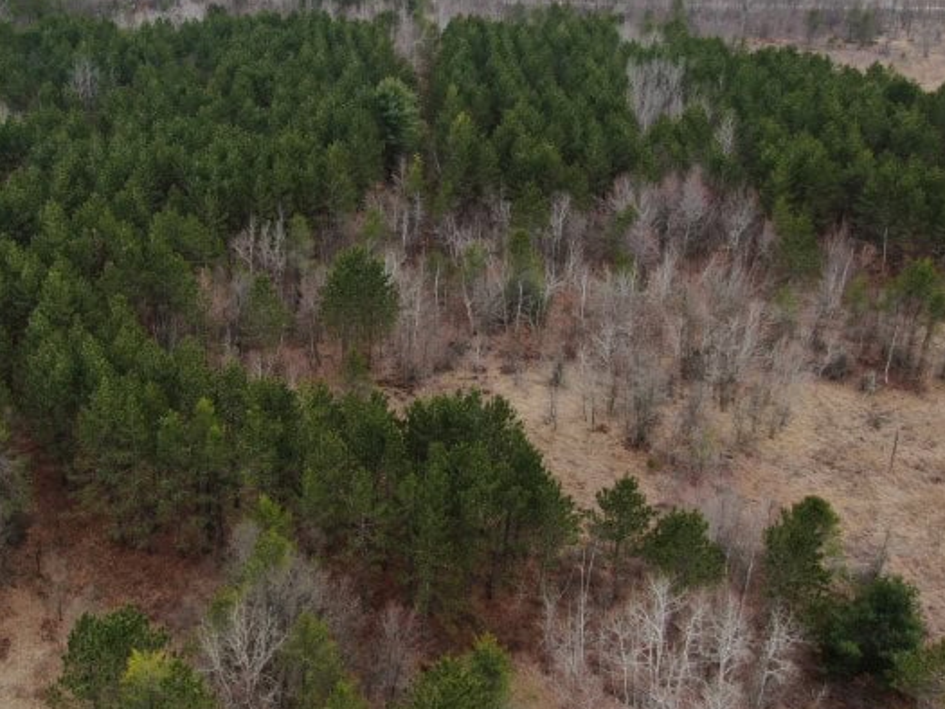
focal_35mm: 39
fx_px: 1065
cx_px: 318
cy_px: 211
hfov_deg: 47.1
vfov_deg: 36.3
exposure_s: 1/640
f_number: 2.8
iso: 100
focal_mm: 4.4
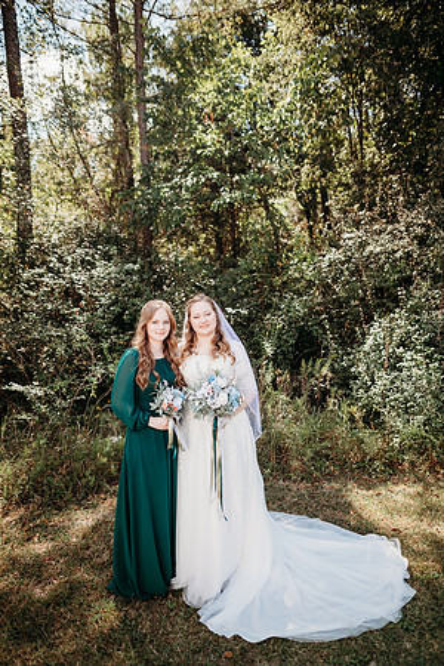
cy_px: 333
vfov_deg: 73.7
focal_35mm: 24
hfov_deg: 53.1
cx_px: 222
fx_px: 444
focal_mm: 24
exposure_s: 1/800
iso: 100
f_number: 2.2
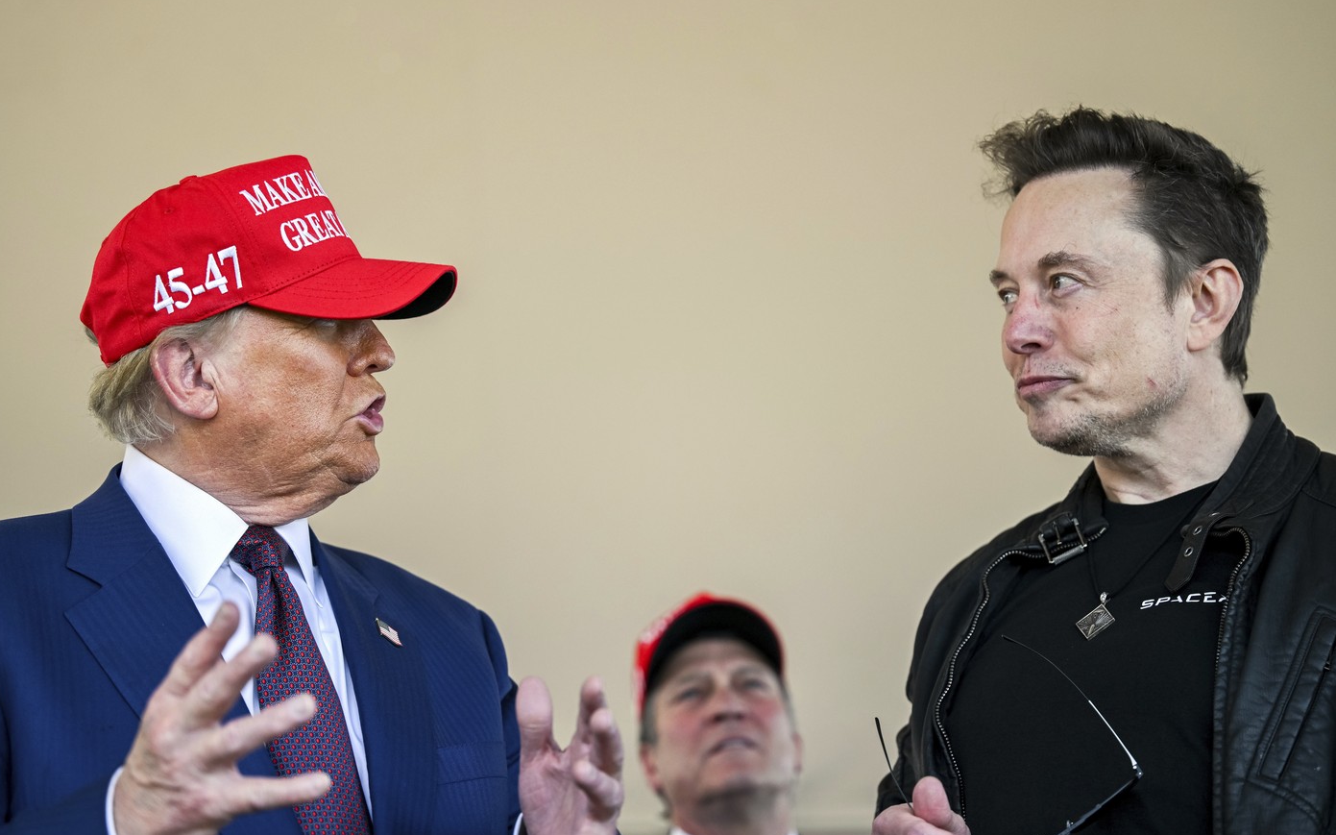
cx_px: 665
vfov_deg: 16.3
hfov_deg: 25.8
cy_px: 428
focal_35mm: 80
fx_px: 2912
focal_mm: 78
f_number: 2.8
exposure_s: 1/800
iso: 250
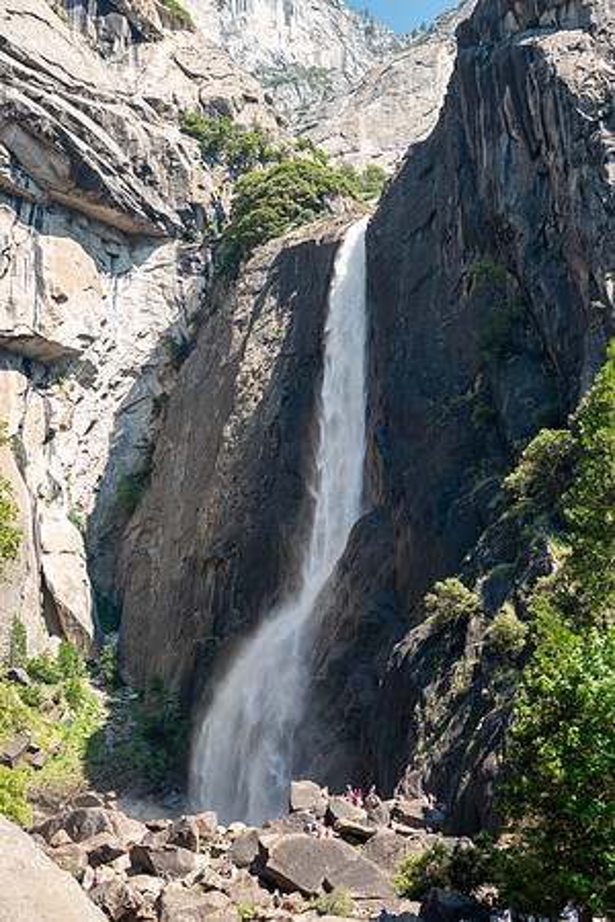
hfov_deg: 25.1
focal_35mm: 54
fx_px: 1384
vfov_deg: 36.9
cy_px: 461
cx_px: 308
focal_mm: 19.68
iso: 200
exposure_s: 1/500
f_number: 3.2
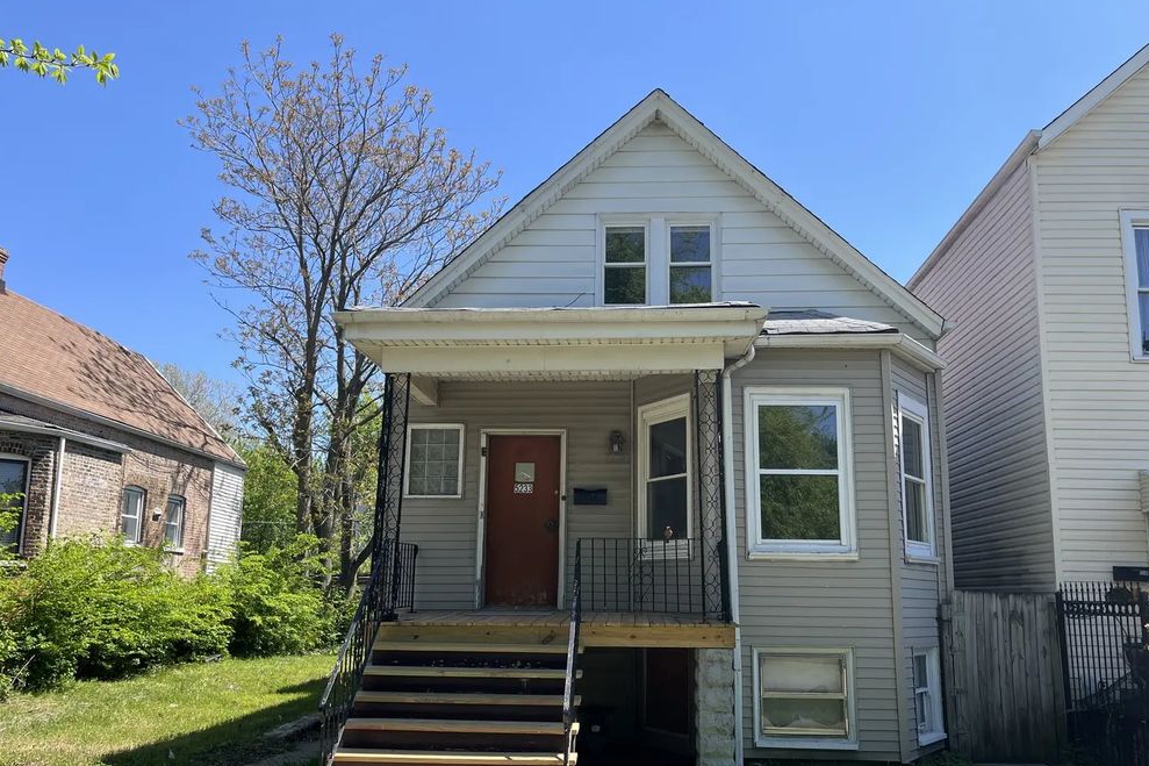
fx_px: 893
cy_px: 435
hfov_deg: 65.5
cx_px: 587
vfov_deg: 46.3
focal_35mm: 28
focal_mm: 5.1
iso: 50
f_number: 1.6
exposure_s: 1/1890
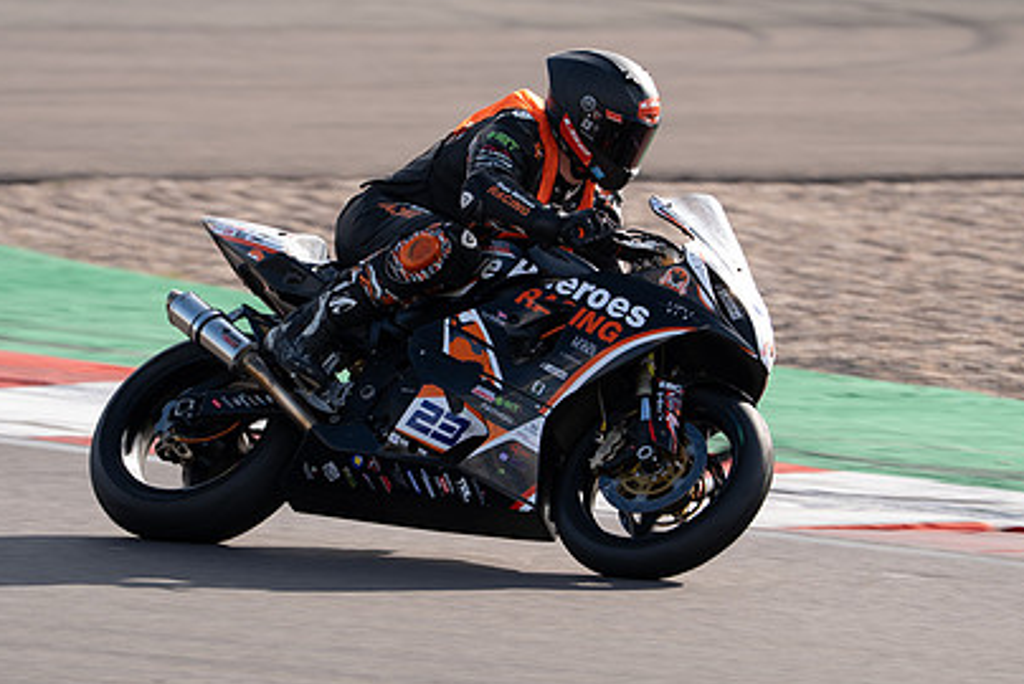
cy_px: 310
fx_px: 12553
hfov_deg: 4.7
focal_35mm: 441
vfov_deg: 3.1
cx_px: 499
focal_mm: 285
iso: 125
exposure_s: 1/500
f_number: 4.5
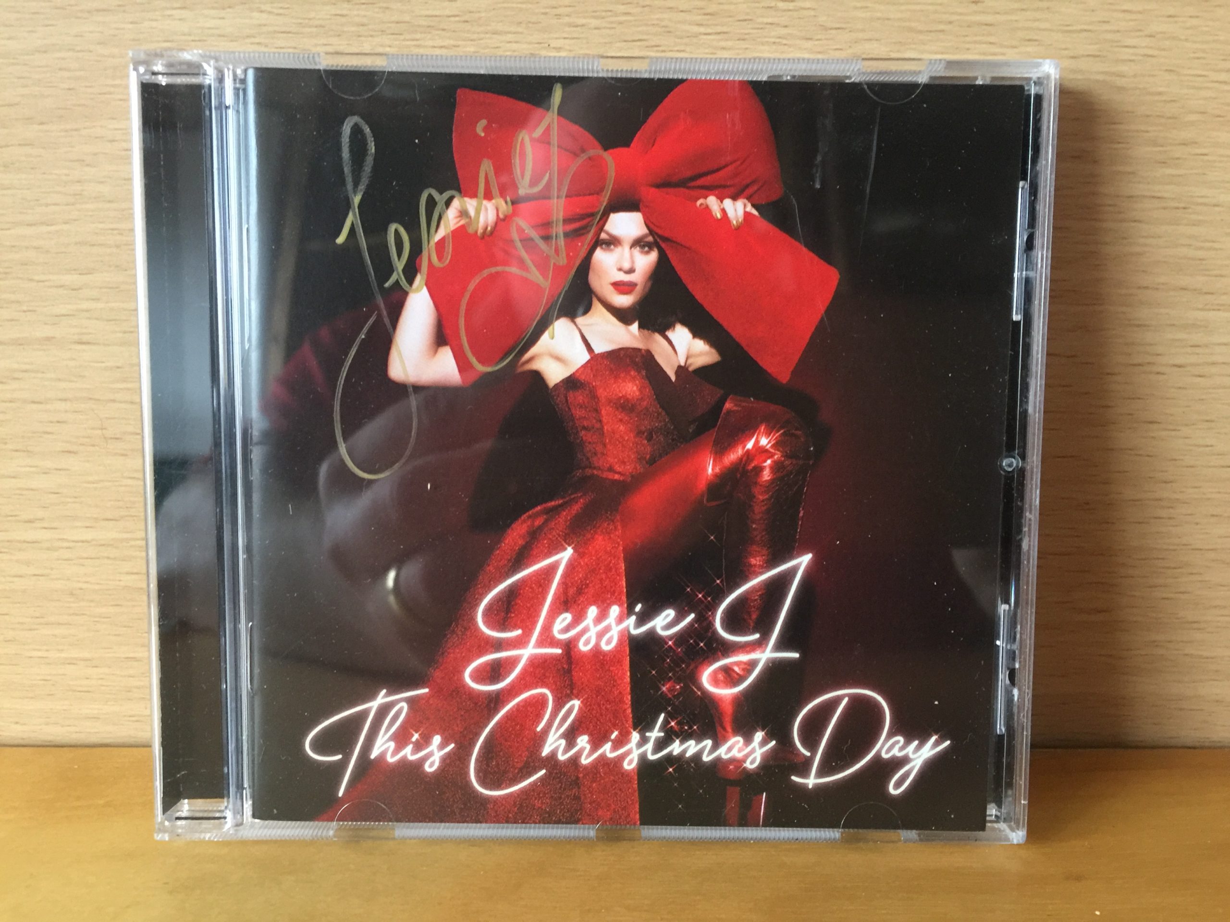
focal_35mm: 29
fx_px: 1030
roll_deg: -0.8
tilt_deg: -15.8
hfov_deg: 61.7
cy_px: 461
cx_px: 615
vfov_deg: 48.2
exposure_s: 1/10
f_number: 2.2
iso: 125
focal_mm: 4.15
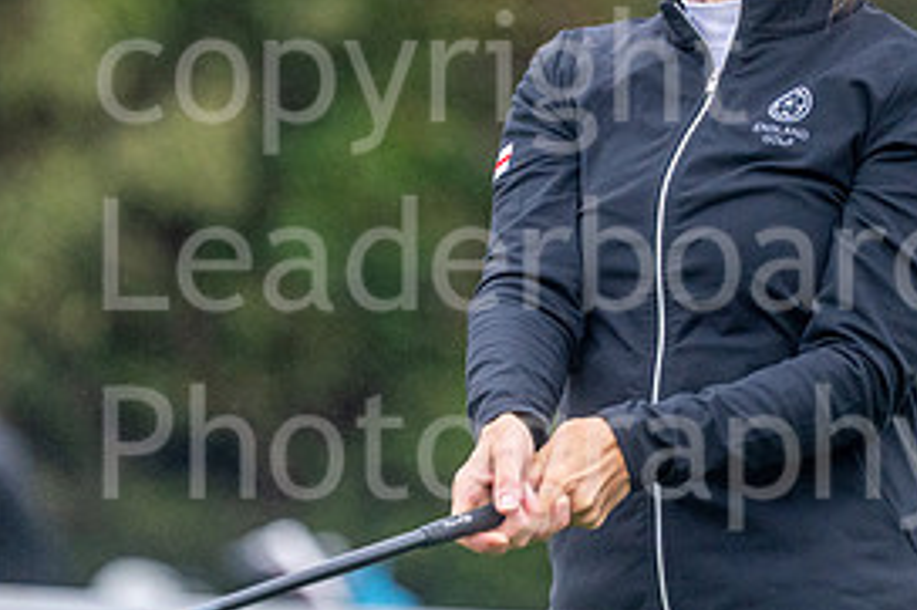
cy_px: 286
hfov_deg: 2.1
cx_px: 539
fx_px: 24463
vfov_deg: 1.4
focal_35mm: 961
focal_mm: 300
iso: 1000
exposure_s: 1/250
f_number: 4.5
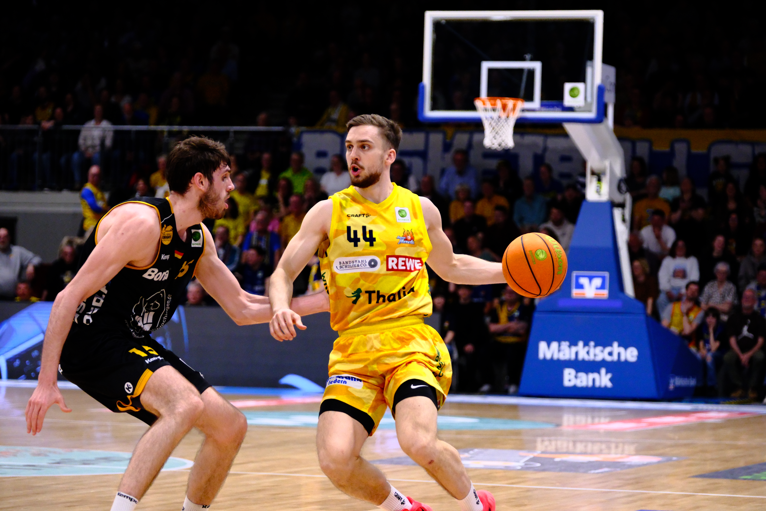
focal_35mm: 131
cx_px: 383
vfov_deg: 10.5
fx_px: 2787
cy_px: 256
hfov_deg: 15.6
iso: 4000
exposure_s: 1/1000
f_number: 2.8
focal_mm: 87.1
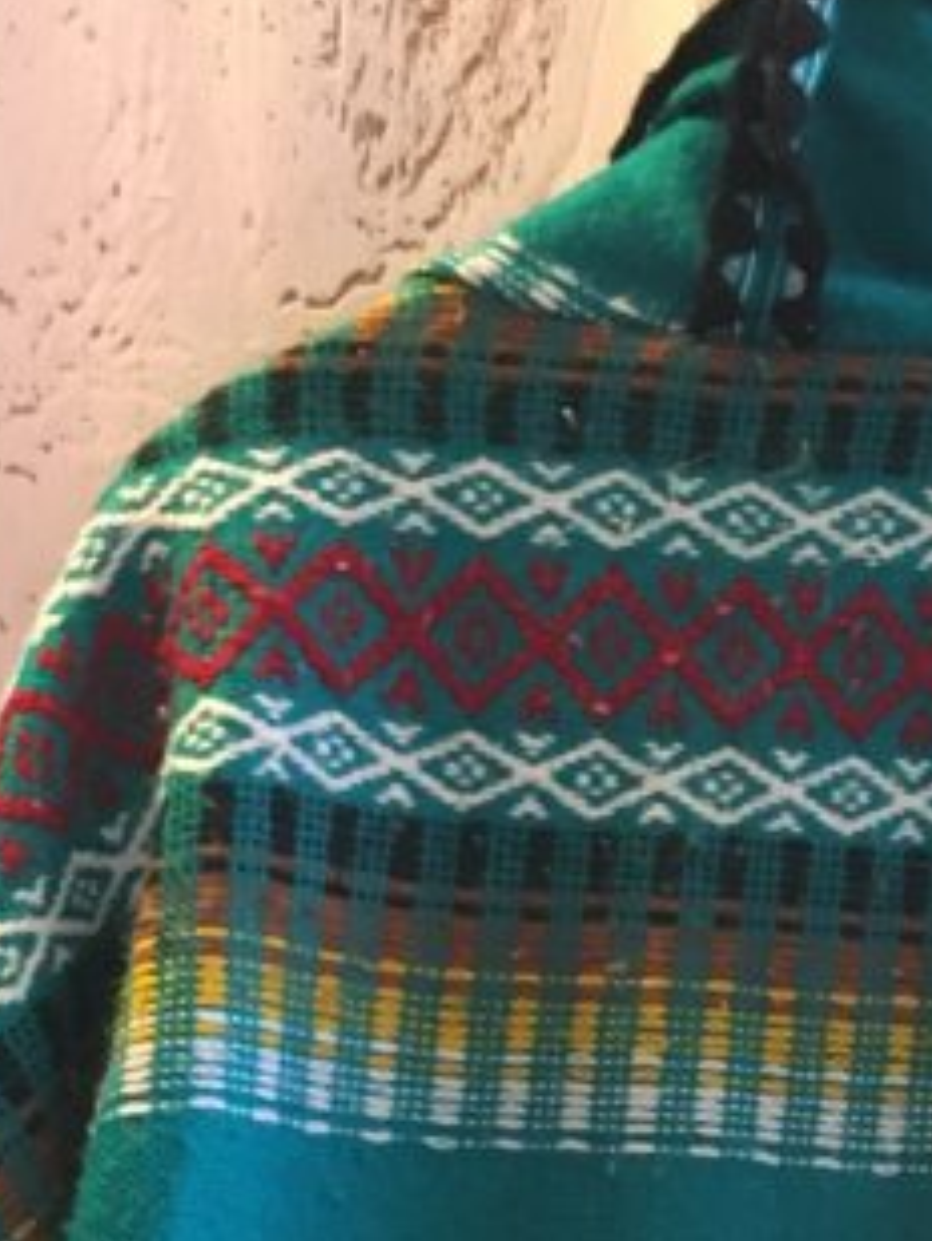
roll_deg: +0.3
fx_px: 3444
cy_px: 1643
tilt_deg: -14.9
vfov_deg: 18.9
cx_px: 1032
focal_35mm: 96
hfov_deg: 15.0
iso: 200
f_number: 2.2
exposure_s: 1/25
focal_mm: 4.15
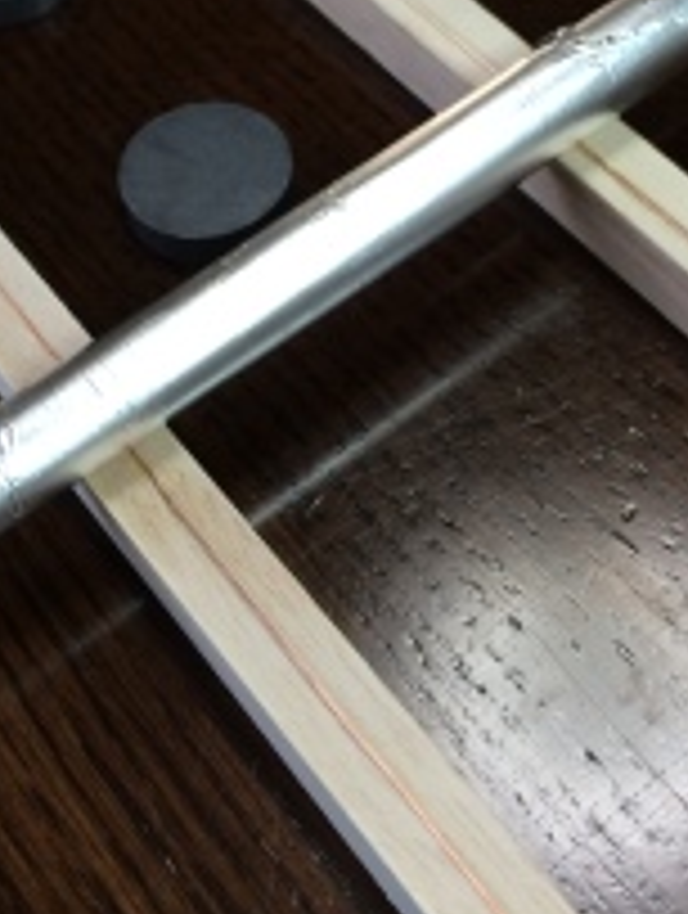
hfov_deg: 24.9
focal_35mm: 59
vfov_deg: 32.2
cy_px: 252
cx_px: 328
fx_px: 1559
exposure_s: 1/30
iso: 80
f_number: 2.2
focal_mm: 4.12
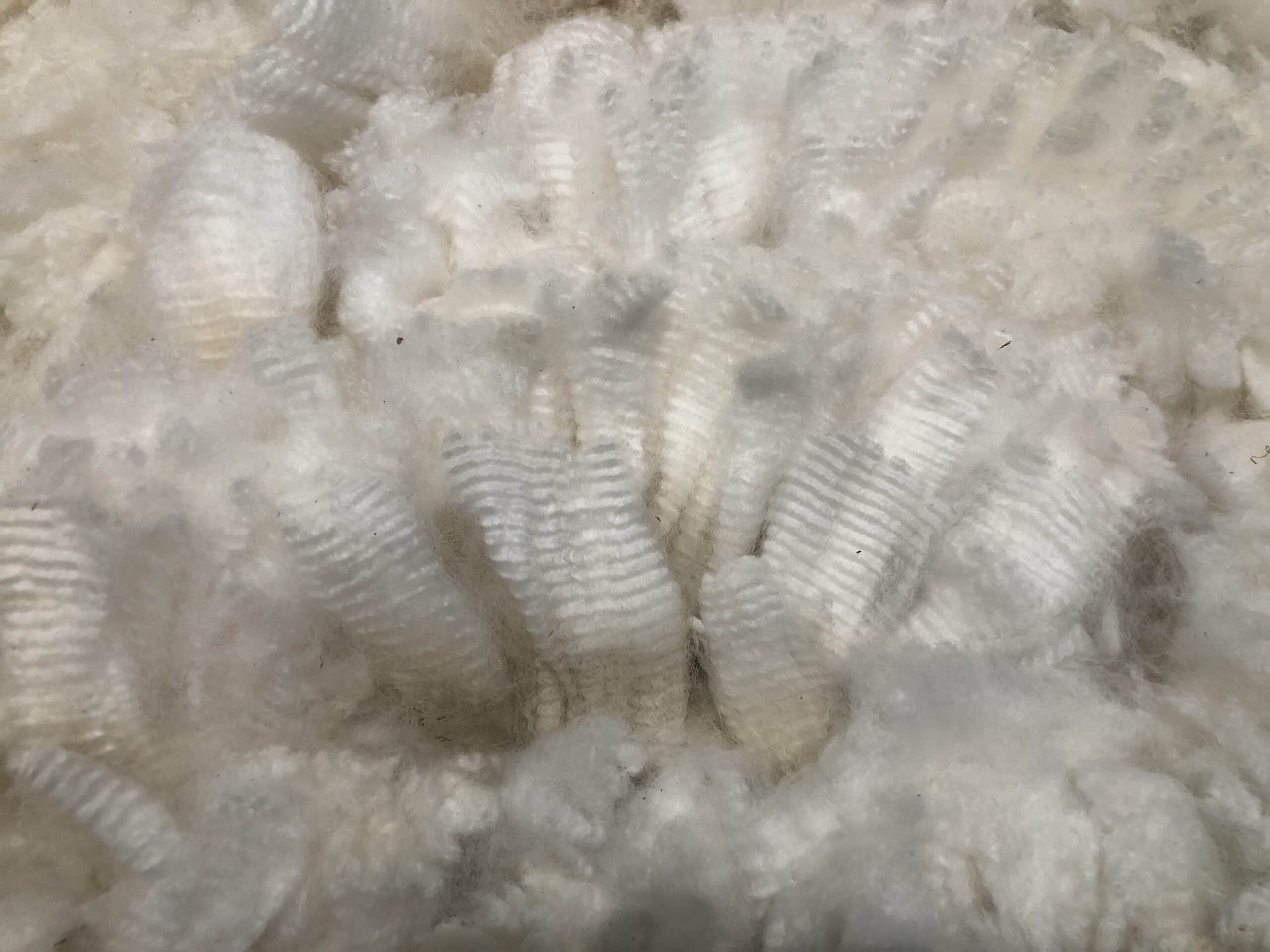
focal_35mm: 28
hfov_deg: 63.4
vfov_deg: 49.7
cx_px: 635
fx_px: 1027
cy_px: 476
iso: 40
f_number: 1.8
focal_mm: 3.99
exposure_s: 1/33
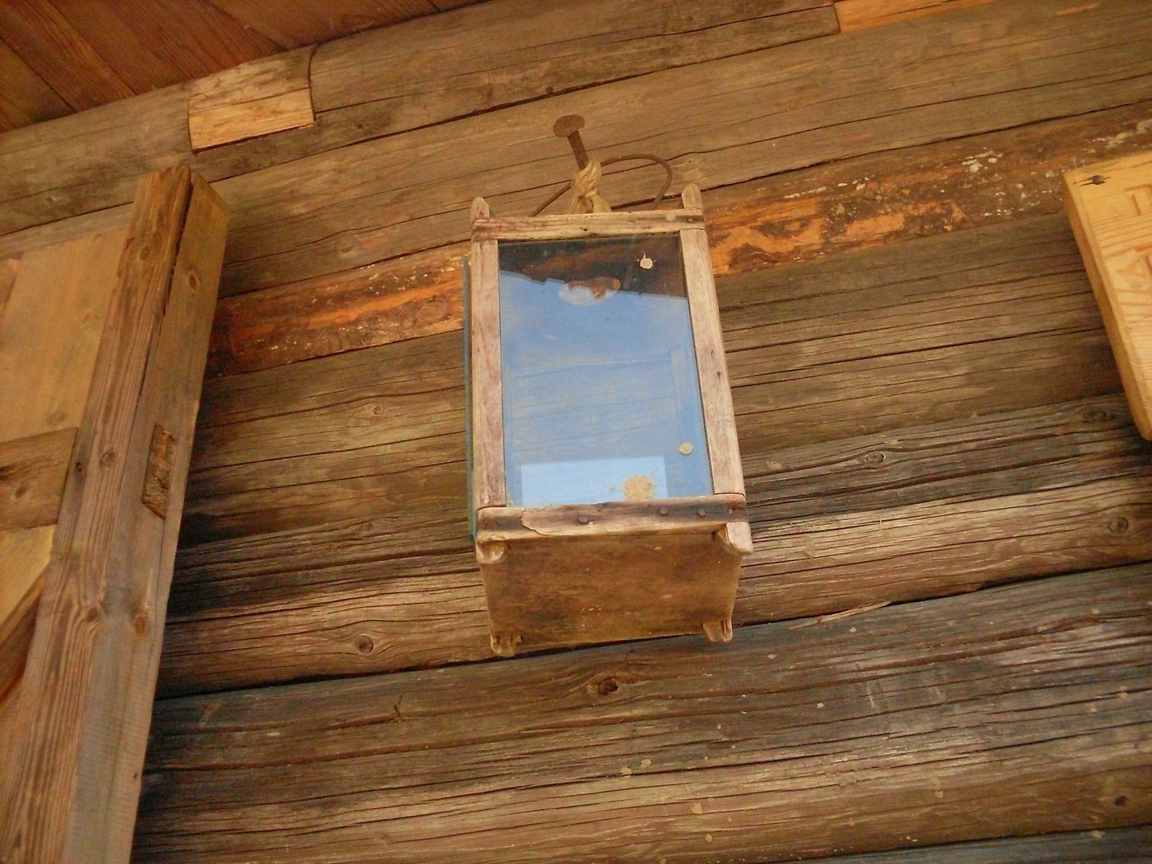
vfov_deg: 37.7
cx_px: 576
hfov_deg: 49.0
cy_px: 432
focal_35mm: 38
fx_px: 1265
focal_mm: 6.3
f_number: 2.8
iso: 400
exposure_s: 1/500
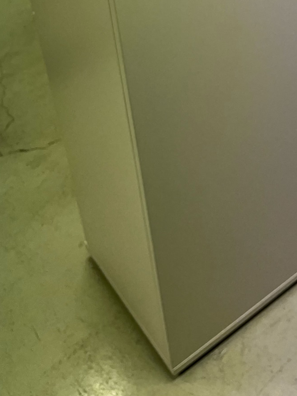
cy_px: -58
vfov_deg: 28.6
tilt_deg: -28.8
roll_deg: -0.6
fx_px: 686
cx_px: 324
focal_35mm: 60
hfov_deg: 23.0
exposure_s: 1/100
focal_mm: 5.1
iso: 64
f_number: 1.6
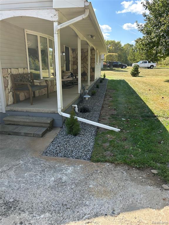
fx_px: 169
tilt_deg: -15.0
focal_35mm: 26
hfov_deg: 53.1
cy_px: 112
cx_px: 84
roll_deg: -1.6
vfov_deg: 67.3
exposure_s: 1/853
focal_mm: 5.7
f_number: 1.5
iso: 50
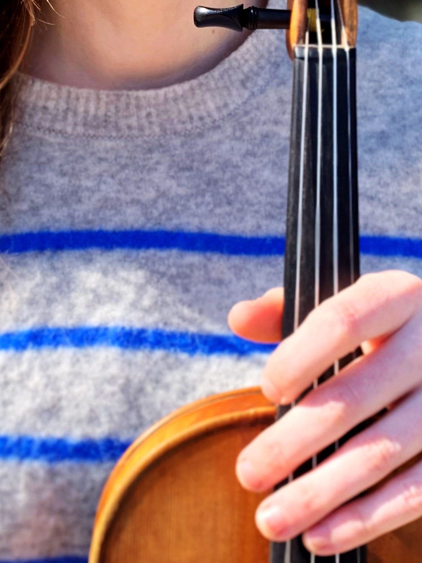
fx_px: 1155
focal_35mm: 71
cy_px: 109
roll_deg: -1.0
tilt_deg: -18.7
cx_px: 202
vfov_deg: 26.9
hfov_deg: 20.7
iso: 25
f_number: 1.8
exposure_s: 1/711
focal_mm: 4.25
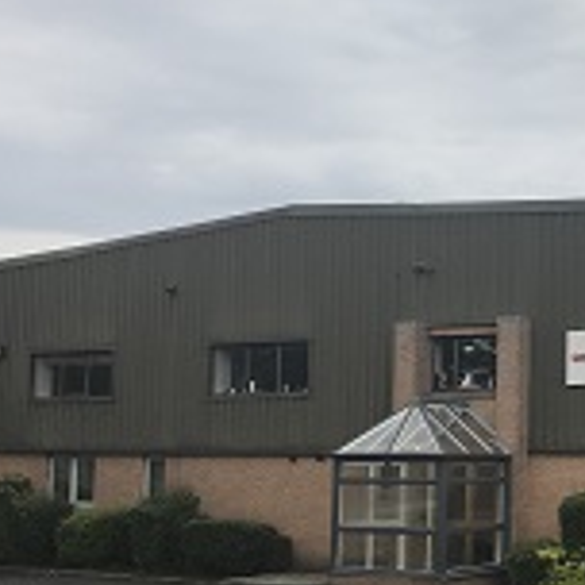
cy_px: 389
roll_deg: -0.9
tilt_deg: +2.9
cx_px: 585
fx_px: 1243
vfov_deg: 26.3
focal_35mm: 65
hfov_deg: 25.2
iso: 20
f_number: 1.8
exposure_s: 1/294
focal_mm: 3.99
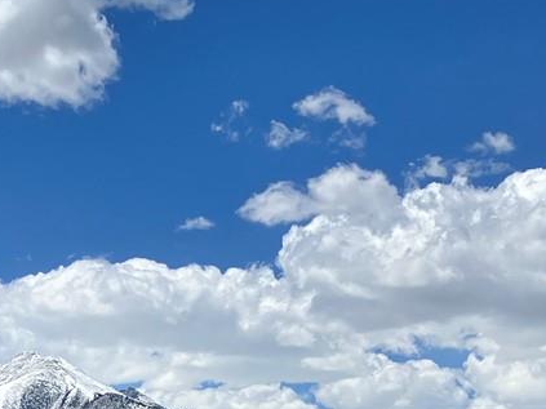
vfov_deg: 13.2
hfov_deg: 18.2
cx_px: 43
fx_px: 1671
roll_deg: +0.6
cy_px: 612
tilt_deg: +2.8
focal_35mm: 106
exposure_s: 1/3745
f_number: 1.8
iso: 32
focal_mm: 3.99
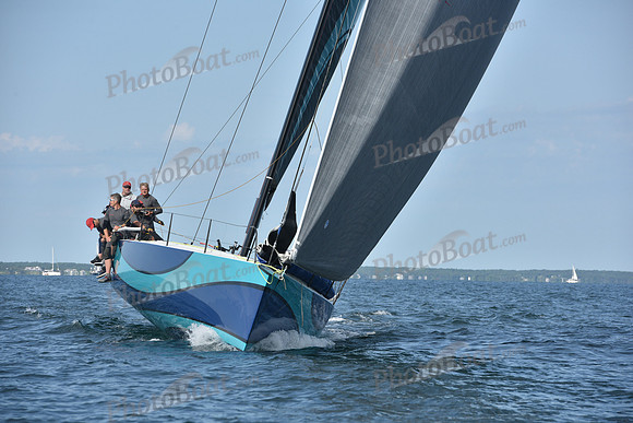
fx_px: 3517
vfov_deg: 6.9
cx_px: 316
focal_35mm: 200
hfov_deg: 10.3
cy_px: 212
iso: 320
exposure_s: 1/1000
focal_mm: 200
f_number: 9
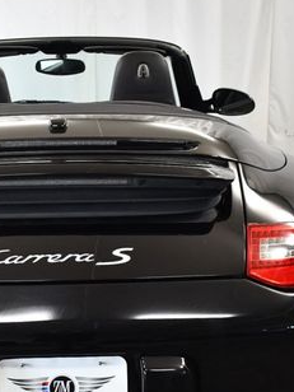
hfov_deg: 20.3
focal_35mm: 72
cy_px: 255
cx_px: 66
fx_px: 815
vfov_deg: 26.9
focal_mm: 18
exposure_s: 1/125
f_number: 3.5
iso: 1000
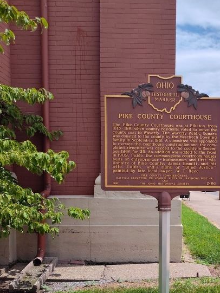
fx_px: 288
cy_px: 202
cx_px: 162
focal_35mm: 34
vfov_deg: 52.6
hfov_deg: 40.7
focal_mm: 5.56
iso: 100
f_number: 1.8
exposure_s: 1/2889
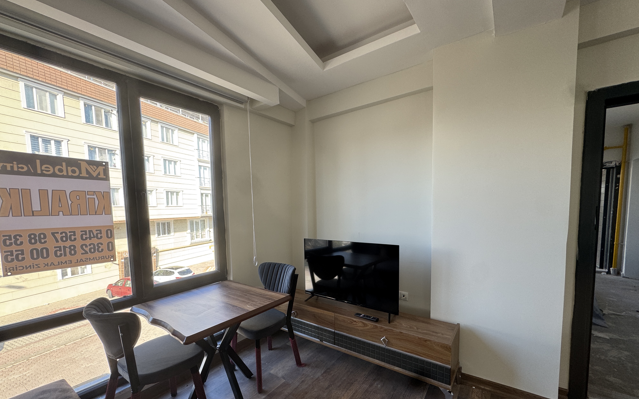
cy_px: 230
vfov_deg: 74.3
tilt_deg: -5.3
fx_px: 261
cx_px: 322
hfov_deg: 101.5
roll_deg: +1.4
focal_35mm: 15
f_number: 2.2
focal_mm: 2.22
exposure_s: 1/99
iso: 64
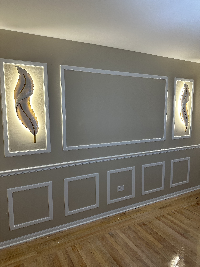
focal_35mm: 24
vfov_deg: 71.6
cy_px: 134
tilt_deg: -7.5
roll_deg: +0.0
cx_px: 100
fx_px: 185
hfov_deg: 56.8
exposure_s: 1/120
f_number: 1.78
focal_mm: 6.86
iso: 125
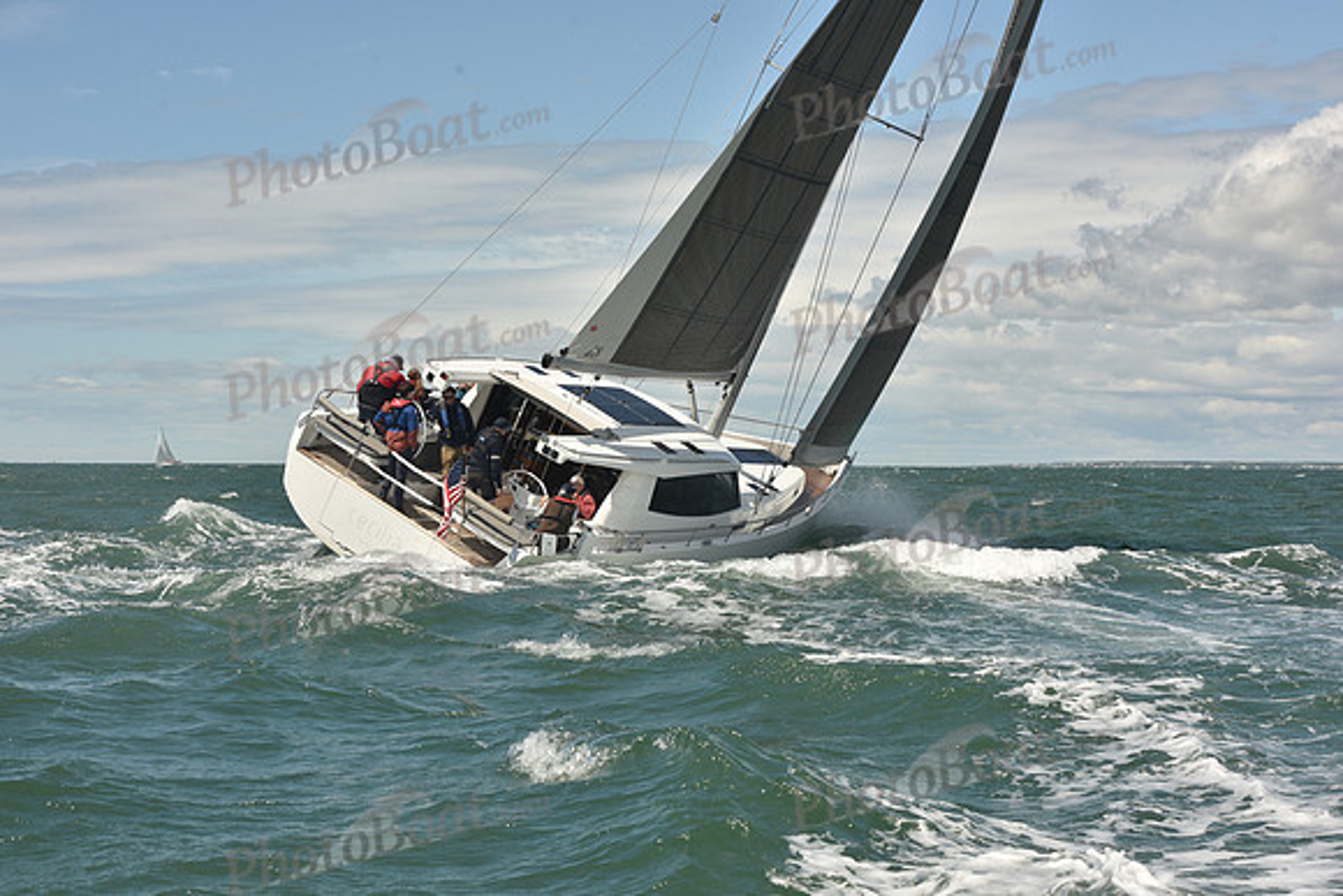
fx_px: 2612
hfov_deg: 28.8
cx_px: 672
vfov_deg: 19.5
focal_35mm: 70
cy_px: 448
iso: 320
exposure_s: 1/800
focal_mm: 70
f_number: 11
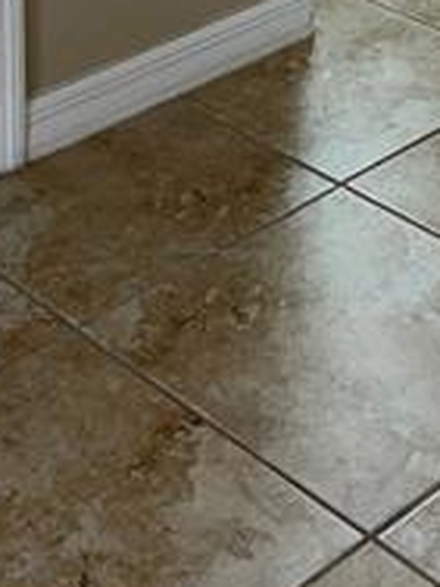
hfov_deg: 13.9
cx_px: 156
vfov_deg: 15.2
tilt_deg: -6.2
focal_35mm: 106
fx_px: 1796
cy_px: -568
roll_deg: +1.4
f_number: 1.5
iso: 50
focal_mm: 5.7
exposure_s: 1/33
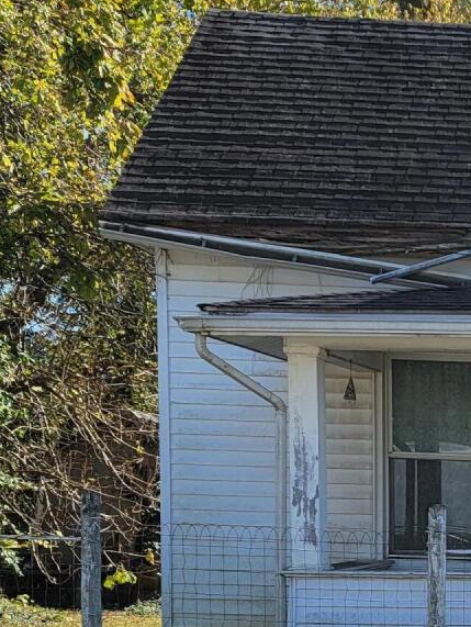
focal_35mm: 84
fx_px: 1522
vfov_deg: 22.1
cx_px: 762
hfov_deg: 15.8
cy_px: 682
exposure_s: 1/631
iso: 16
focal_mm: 6.7
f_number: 1.8
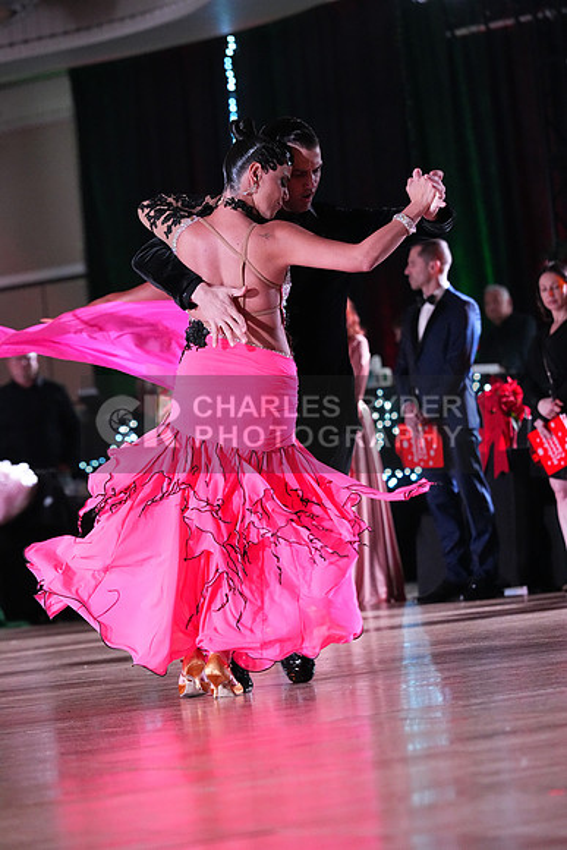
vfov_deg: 12.4
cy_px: 425
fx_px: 3919
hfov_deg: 8.3
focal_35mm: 166
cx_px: 284
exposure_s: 1/400
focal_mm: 166
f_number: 5
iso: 10000
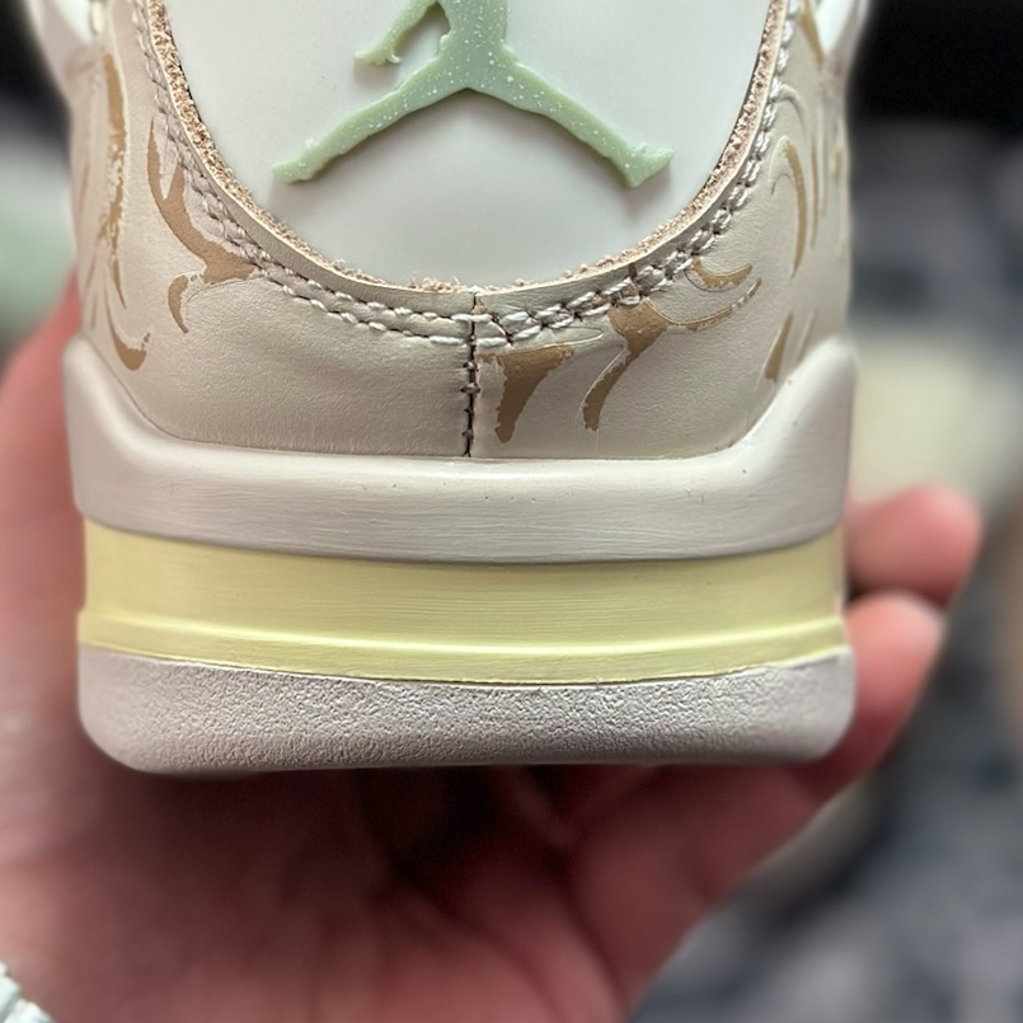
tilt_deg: -56.4
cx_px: 433
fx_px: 3611
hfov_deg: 16.1
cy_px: 121
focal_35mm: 108
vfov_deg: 15.9
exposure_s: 1/1030
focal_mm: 6.86
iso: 80
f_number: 1.78
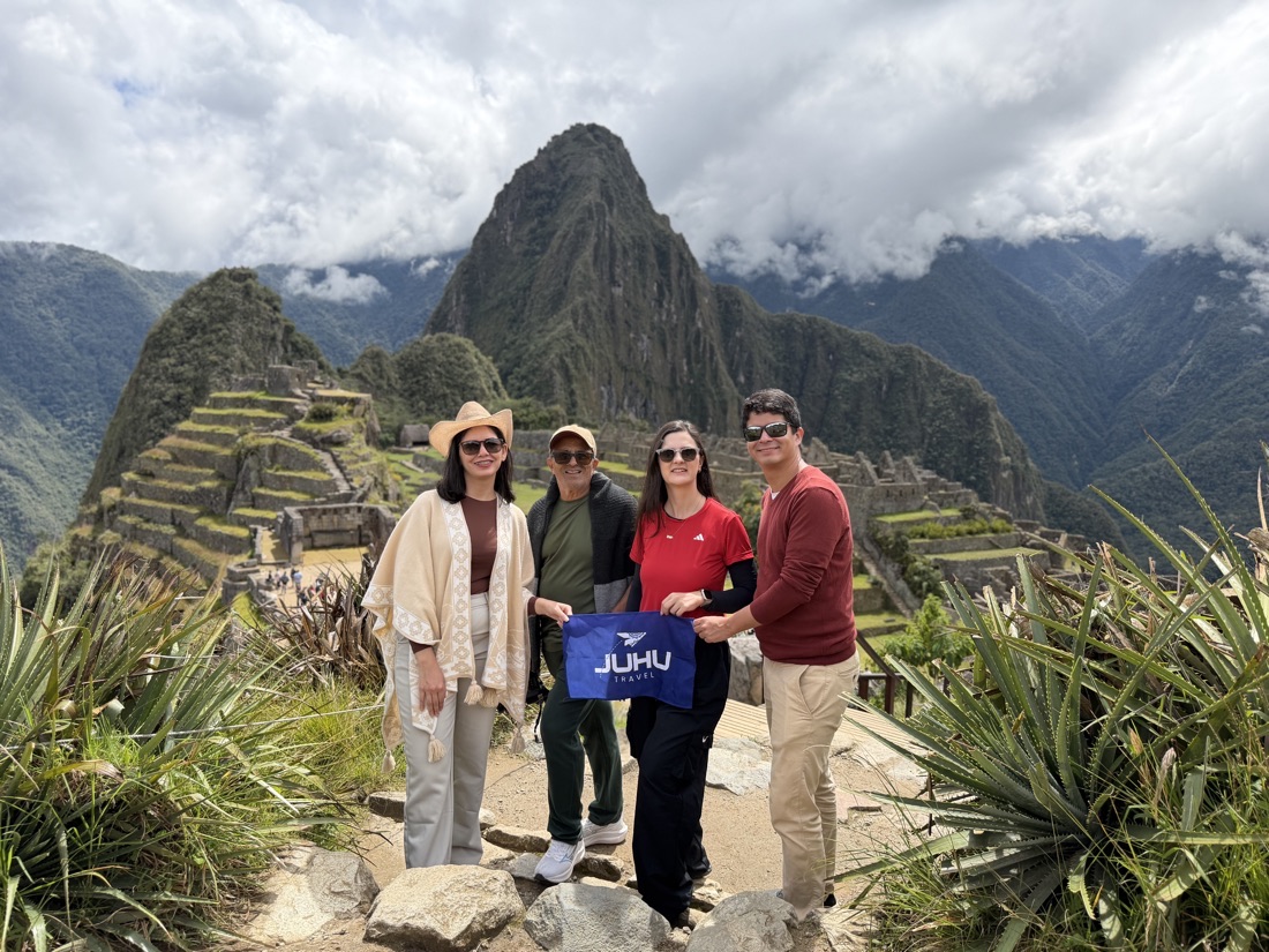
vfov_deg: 56.8
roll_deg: -1.2
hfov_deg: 71.6
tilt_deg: -6.5
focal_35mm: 24
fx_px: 880
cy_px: 476
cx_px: 634
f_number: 1.78
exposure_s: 1/3953
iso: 100
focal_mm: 6.76
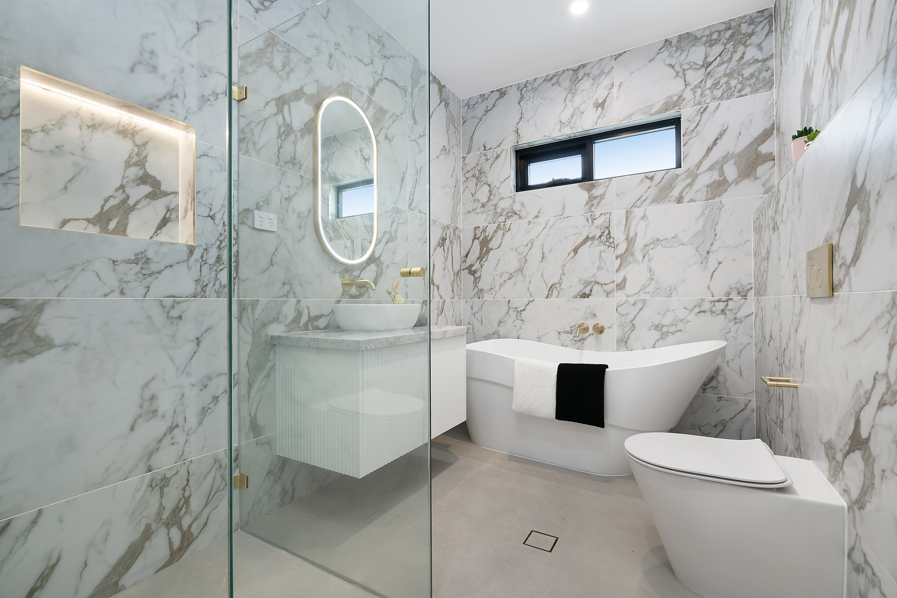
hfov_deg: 96.7
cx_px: 448
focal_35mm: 16
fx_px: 399
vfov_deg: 73.7
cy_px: 299
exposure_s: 1/2.5
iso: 125
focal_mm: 16
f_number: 11
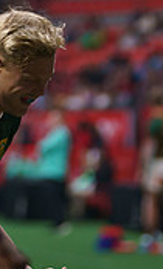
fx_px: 3942
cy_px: 316
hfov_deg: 2.4
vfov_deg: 3.9
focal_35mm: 543
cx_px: 158
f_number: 2.8
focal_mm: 131
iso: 2000
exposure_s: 1/3200
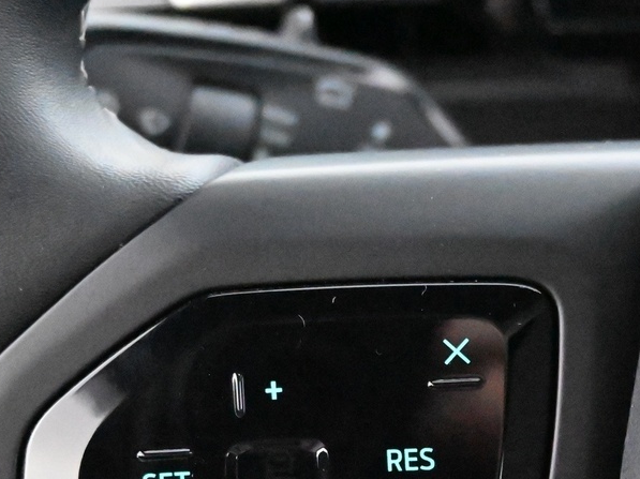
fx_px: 1773
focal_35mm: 96
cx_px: 372
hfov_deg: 20.4
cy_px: 492
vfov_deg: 15.1
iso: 25600
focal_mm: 24.5
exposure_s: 1/40
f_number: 4.2
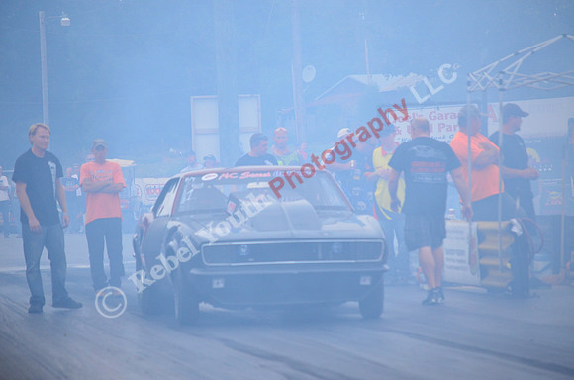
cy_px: 190
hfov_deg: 10.2
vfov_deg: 6.8
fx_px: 3222
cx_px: 287
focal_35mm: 202
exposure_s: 1/500
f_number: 5.6
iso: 1000
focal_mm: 135
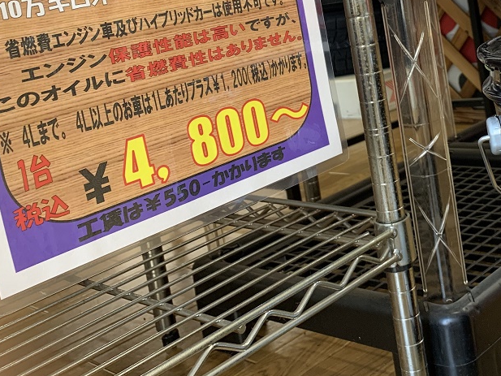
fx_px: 738
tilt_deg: -4.9
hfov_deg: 35.7
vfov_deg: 27.7
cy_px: 47
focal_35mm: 51
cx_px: 430
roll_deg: +10.2
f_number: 1.8
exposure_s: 1/100
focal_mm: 4.25
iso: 64
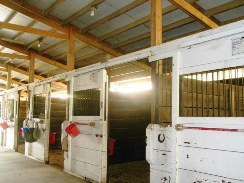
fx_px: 268
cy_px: 92
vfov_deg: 37.7
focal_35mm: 38
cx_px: 122
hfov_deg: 49.0
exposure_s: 1/13
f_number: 3.6
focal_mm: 6.8
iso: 800
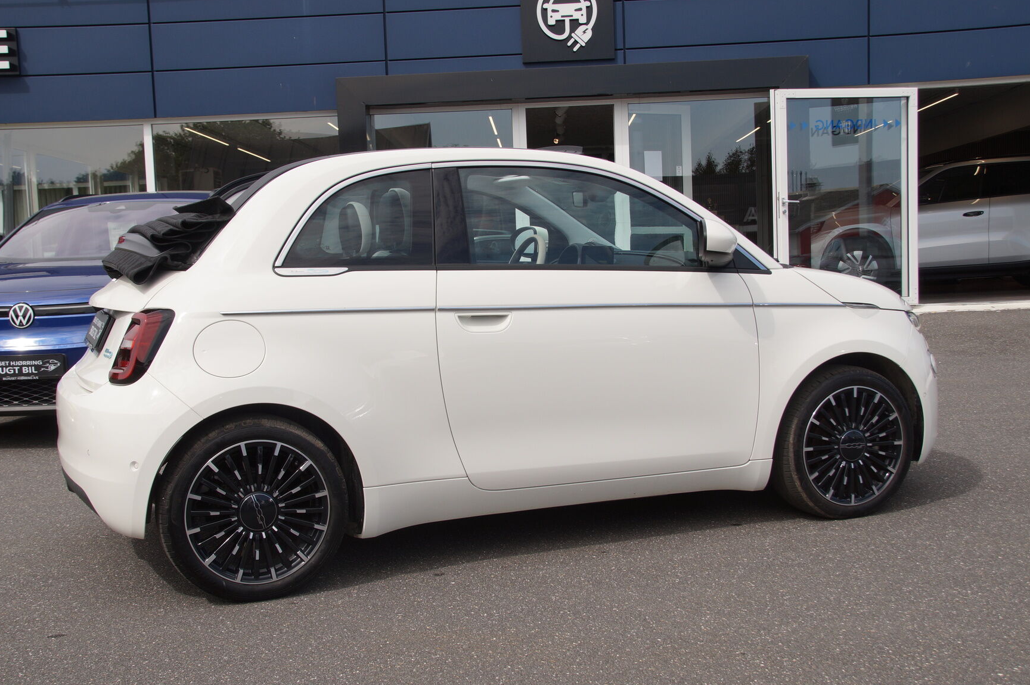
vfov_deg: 33.4
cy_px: 357
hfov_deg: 48.5
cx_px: 491
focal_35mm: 40
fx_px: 1144
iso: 100
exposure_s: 1/250
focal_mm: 24
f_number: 8
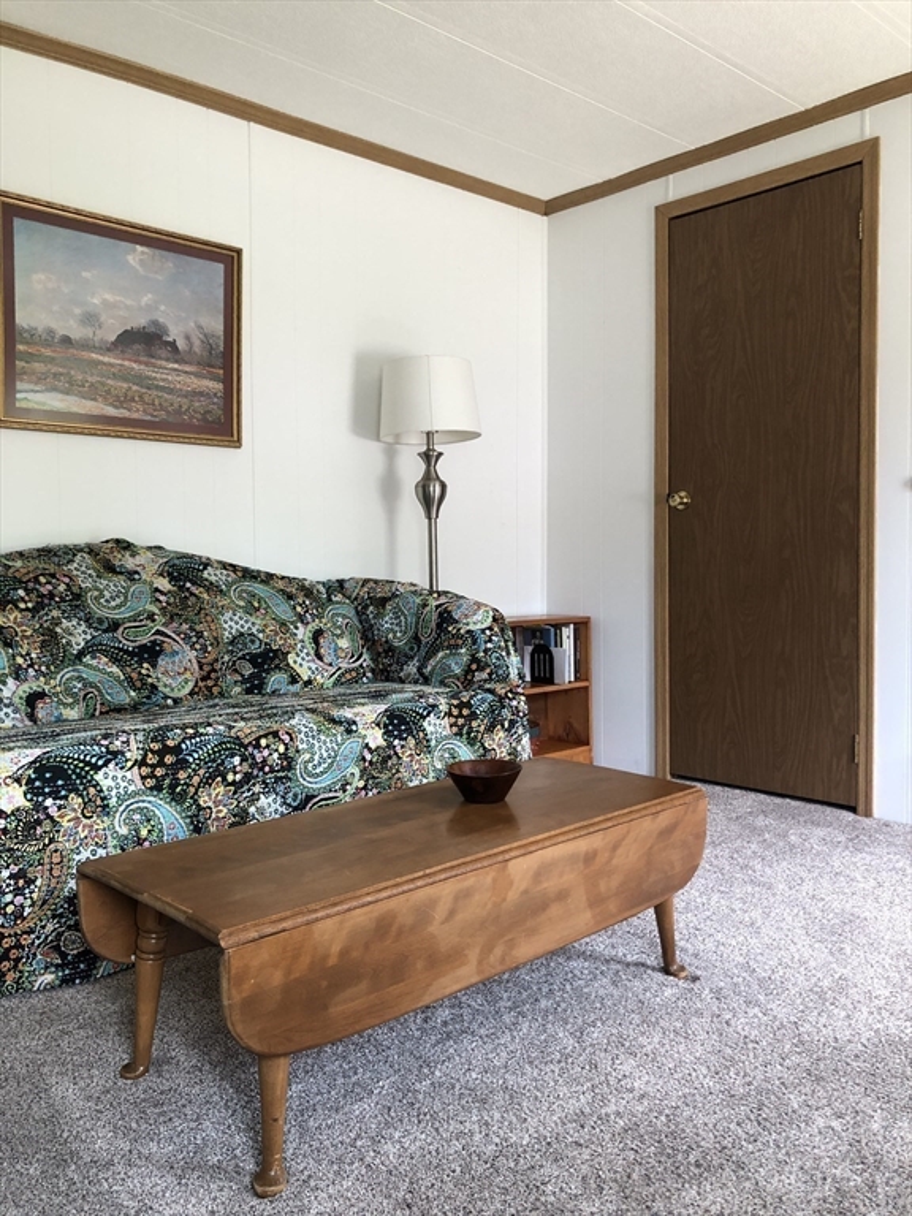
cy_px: 608
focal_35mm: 28
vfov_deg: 63.4
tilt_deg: -0.8
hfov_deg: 49.7
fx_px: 984
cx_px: 456
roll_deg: -0.2
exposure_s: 1/30
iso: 32
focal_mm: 3.99
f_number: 1.8
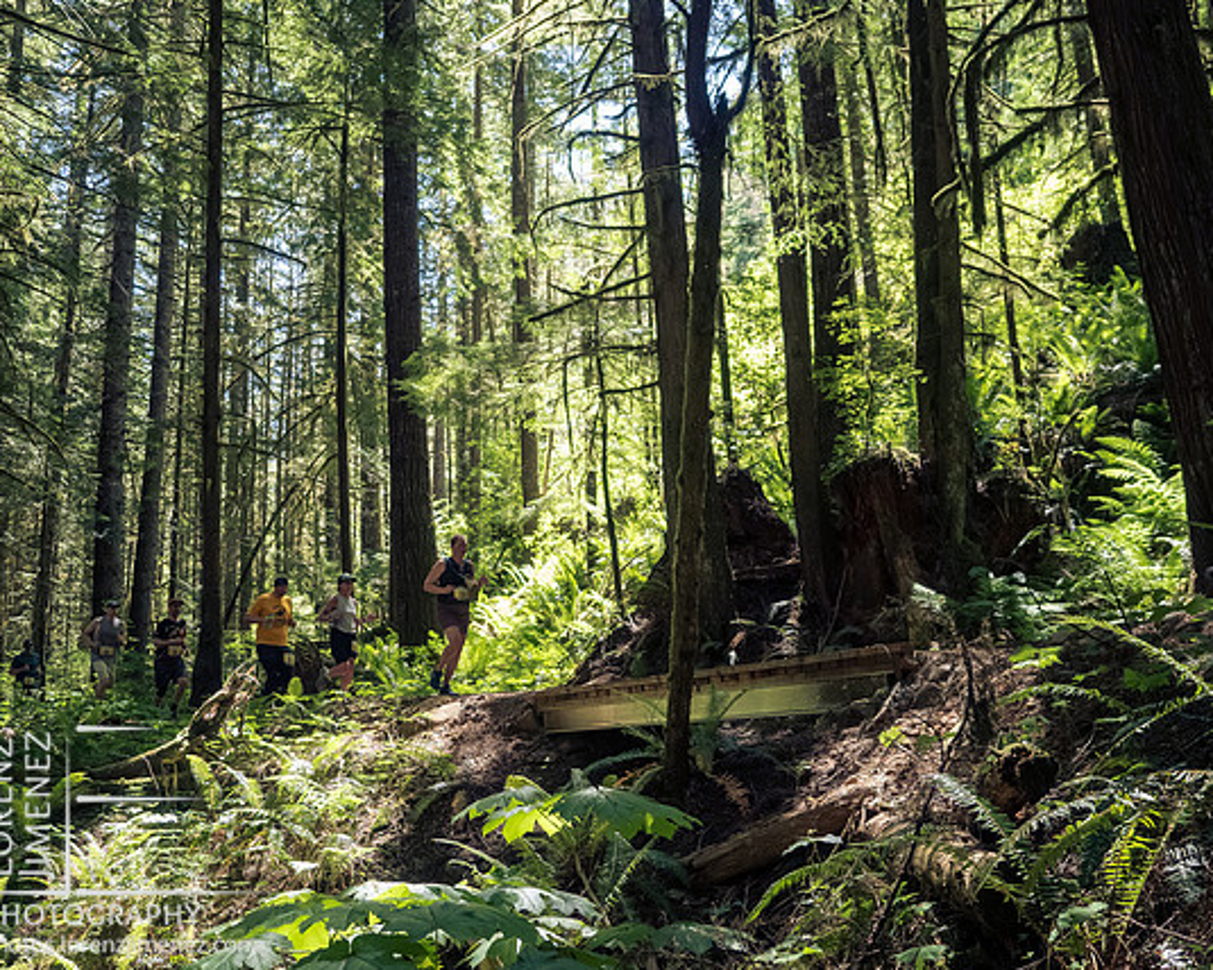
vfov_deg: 41.2
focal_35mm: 36
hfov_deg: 50.3
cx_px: 608
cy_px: 479
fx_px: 1292
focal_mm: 17
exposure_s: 1/1000
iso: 1600
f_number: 2.8
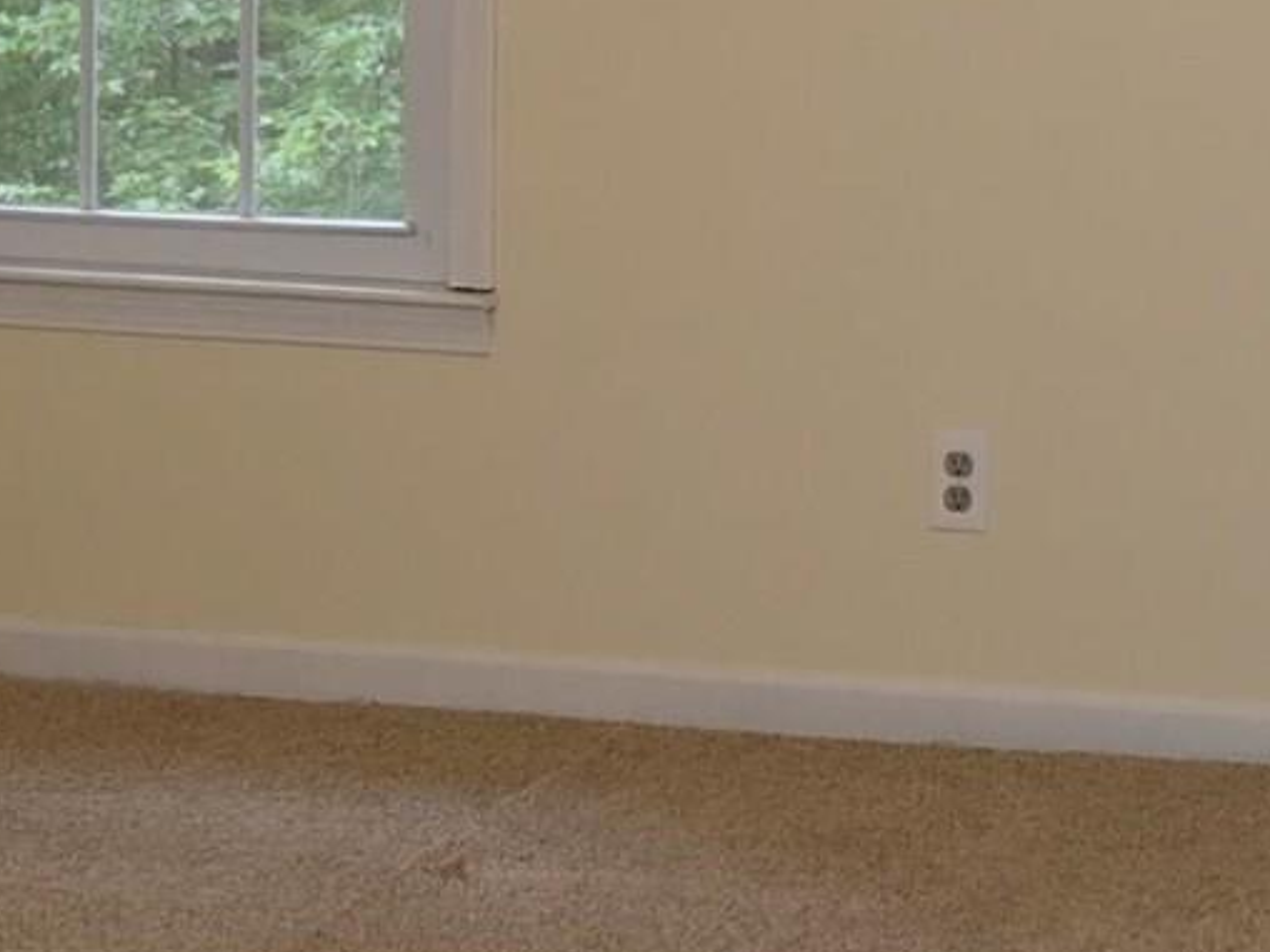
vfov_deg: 15.3
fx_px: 3412
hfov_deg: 20.1
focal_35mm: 93
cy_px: -207
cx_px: 1400
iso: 1250
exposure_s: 1/30
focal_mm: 16
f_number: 8
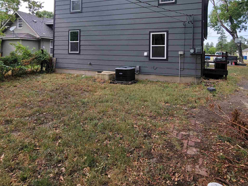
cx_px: 143
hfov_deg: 78.4
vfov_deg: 61.2
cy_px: 56
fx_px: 150
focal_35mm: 21
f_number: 2.2
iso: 50
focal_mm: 2.2
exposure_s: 1/310
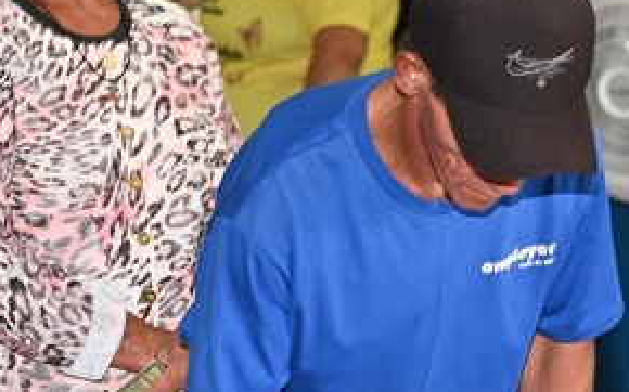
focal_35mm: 196
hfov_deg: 10.6
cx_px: 575
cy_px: 274
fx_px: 3359
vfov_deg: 6.7
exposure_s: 1/60
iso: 560
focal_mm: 62
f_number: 4
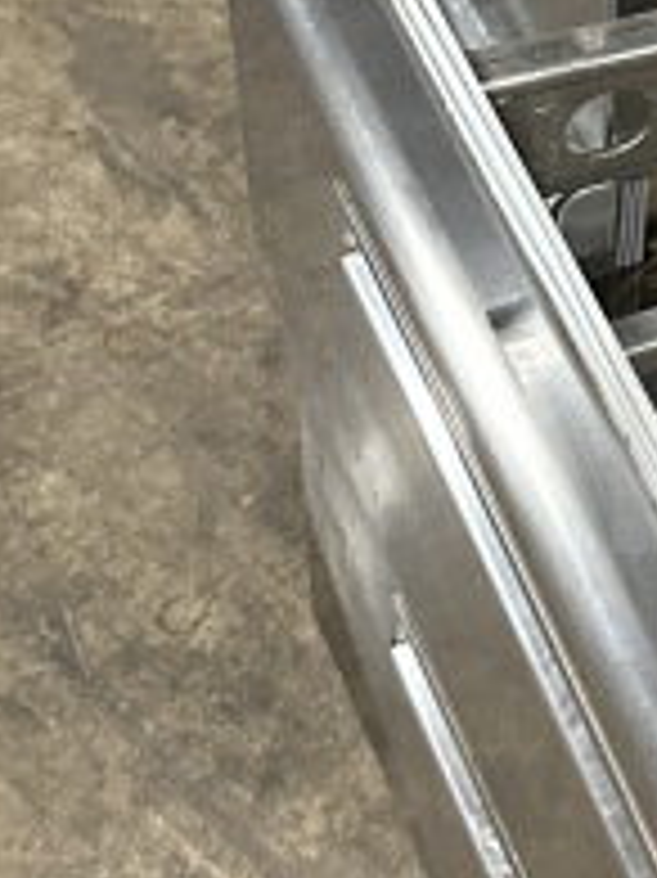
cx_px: 1116
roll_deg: -15.4
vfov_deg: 19.5
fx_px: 2533
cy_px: 196
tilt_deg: -42.6
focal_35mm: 100
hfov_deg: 13.5
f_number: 1.78
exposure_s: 1/60
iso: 640
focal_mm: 6.86
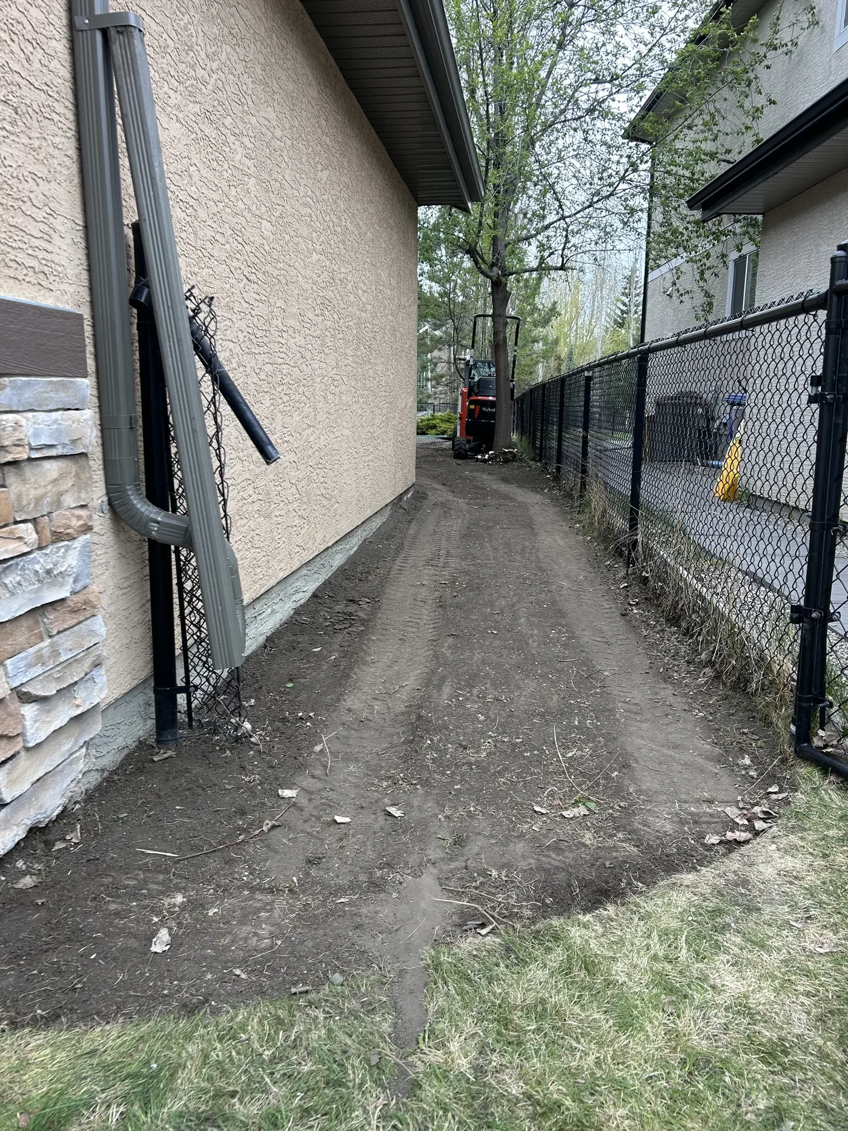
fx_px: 849
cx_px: 424
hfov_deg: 53.1
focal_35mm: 26
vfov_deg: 67.3
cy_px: 566
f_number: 1.5
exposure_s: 1/443
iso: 50
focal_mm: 5.7
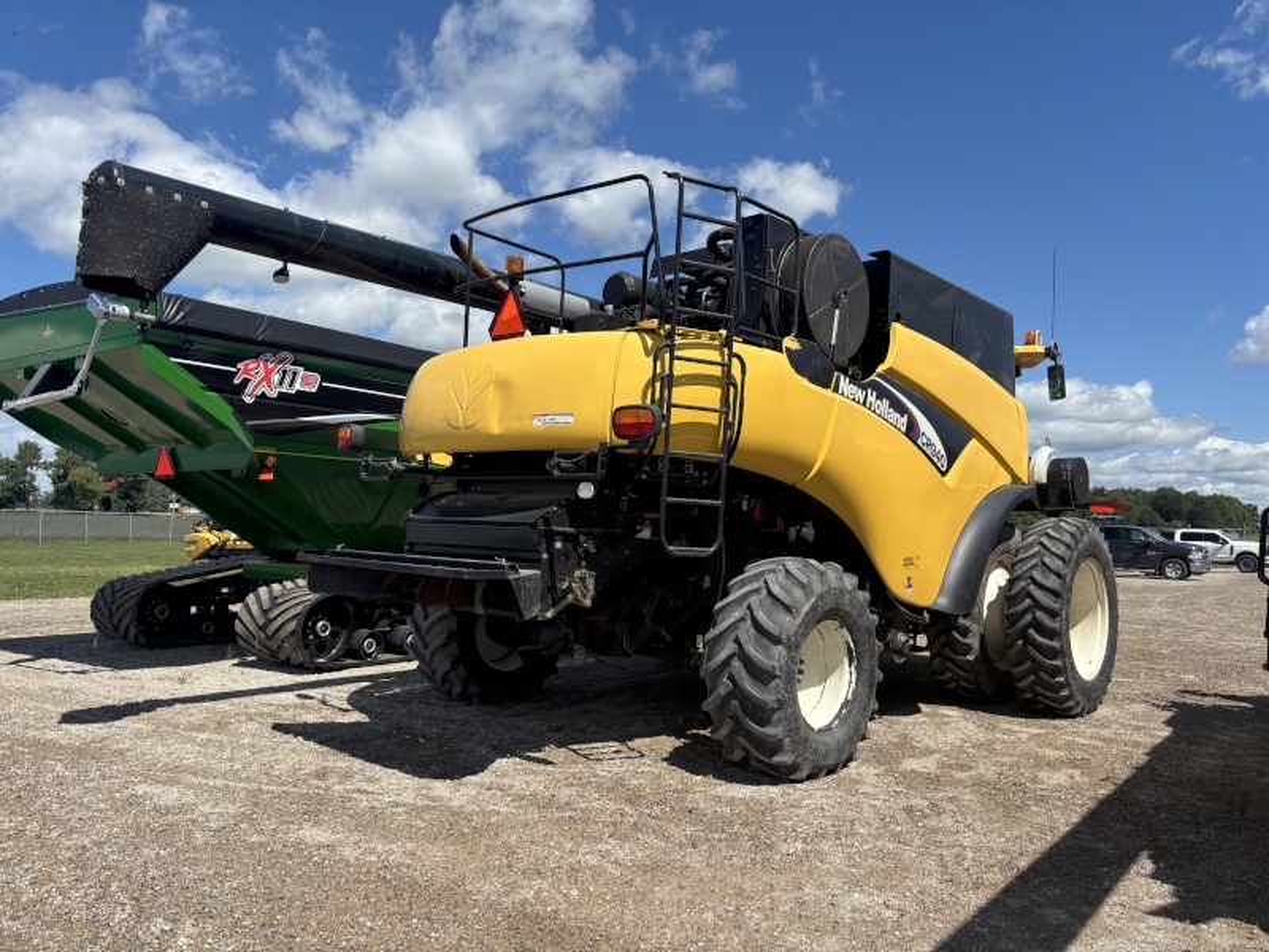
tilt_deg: +3.9
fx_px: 953
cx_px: 634
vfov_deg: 53.1
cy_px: 476
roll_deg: -1.6
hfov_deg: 67.3
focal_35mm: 26
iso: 50
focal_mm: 5.96
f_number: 1.6
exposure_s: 1/4082
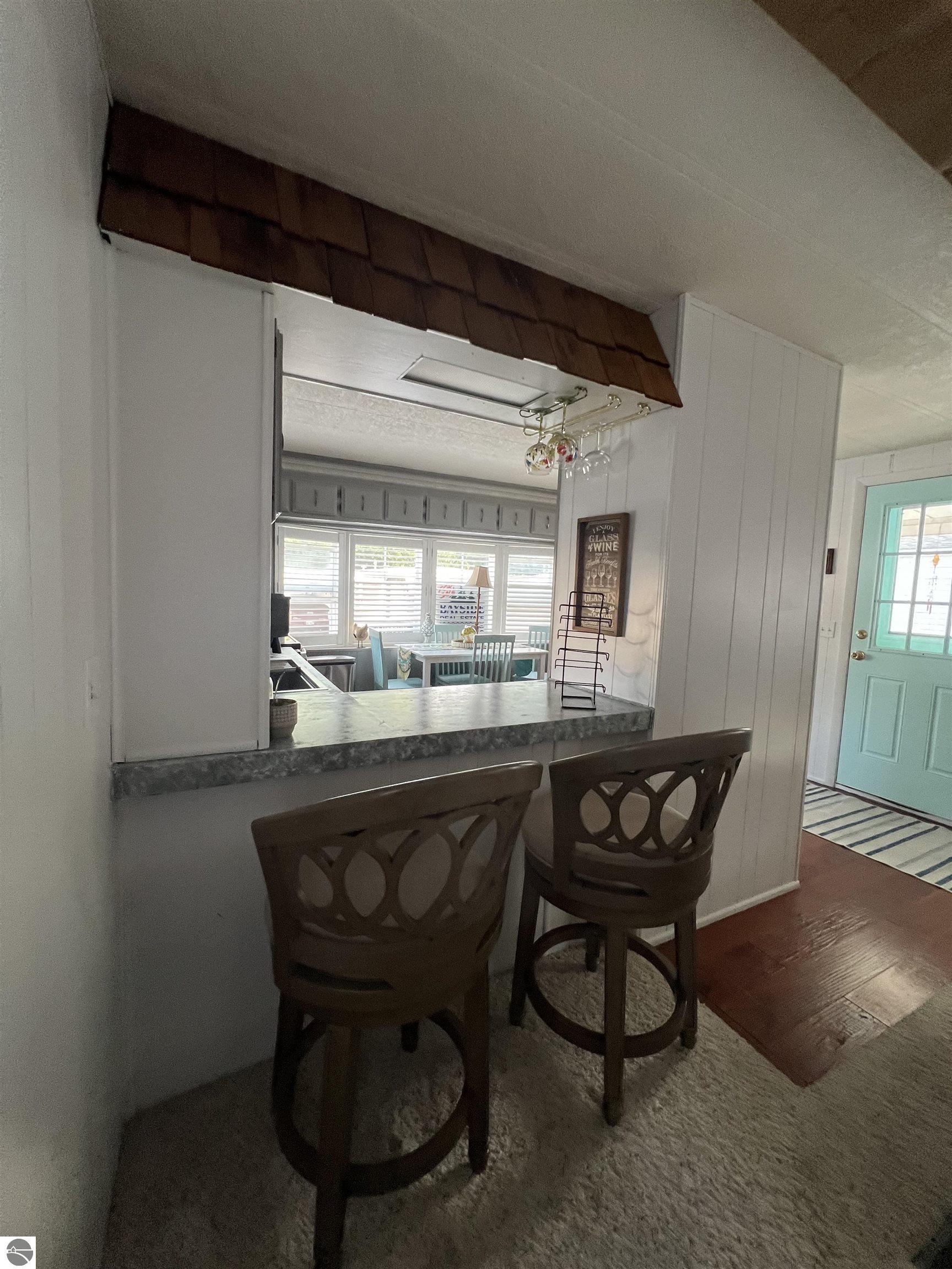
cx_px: 476
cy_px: 634
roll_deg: -1.6
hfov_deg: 89.9
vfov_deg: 106.2
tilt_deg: -3.9
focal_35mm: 13
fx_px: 477
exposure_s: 1/91
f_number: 1.8
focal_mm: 1.57
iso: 250
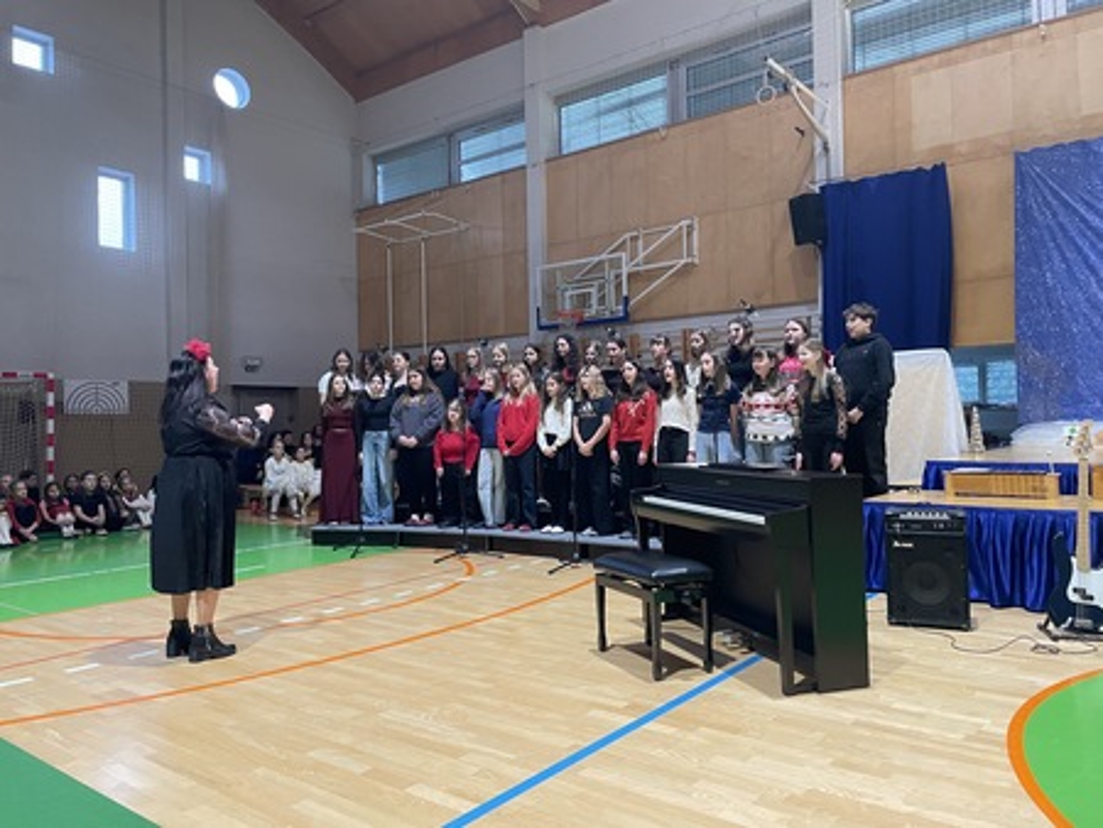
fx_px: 829
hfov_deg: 67.3
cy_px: 414
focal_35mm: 26
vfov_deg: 53.1
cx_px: 552
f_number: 1.6
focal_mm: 4.2
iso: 500
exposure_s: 1/60
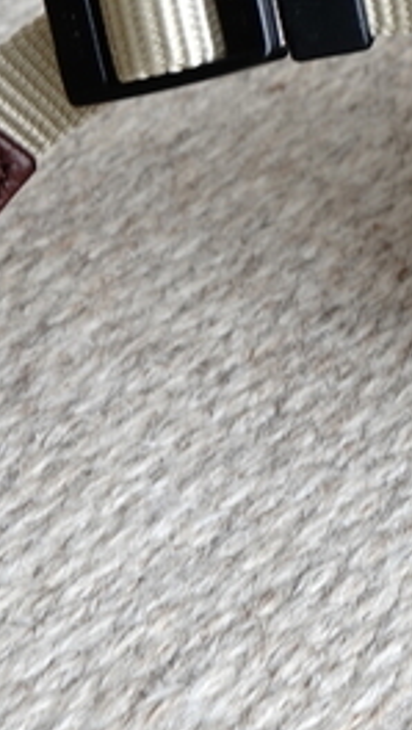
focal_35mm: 134
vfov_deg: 15.7
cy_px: -3
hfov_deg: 8.0
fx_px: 2596
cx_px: 1161
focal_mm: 12.04
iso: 100
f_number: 4.5
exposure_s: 1/20
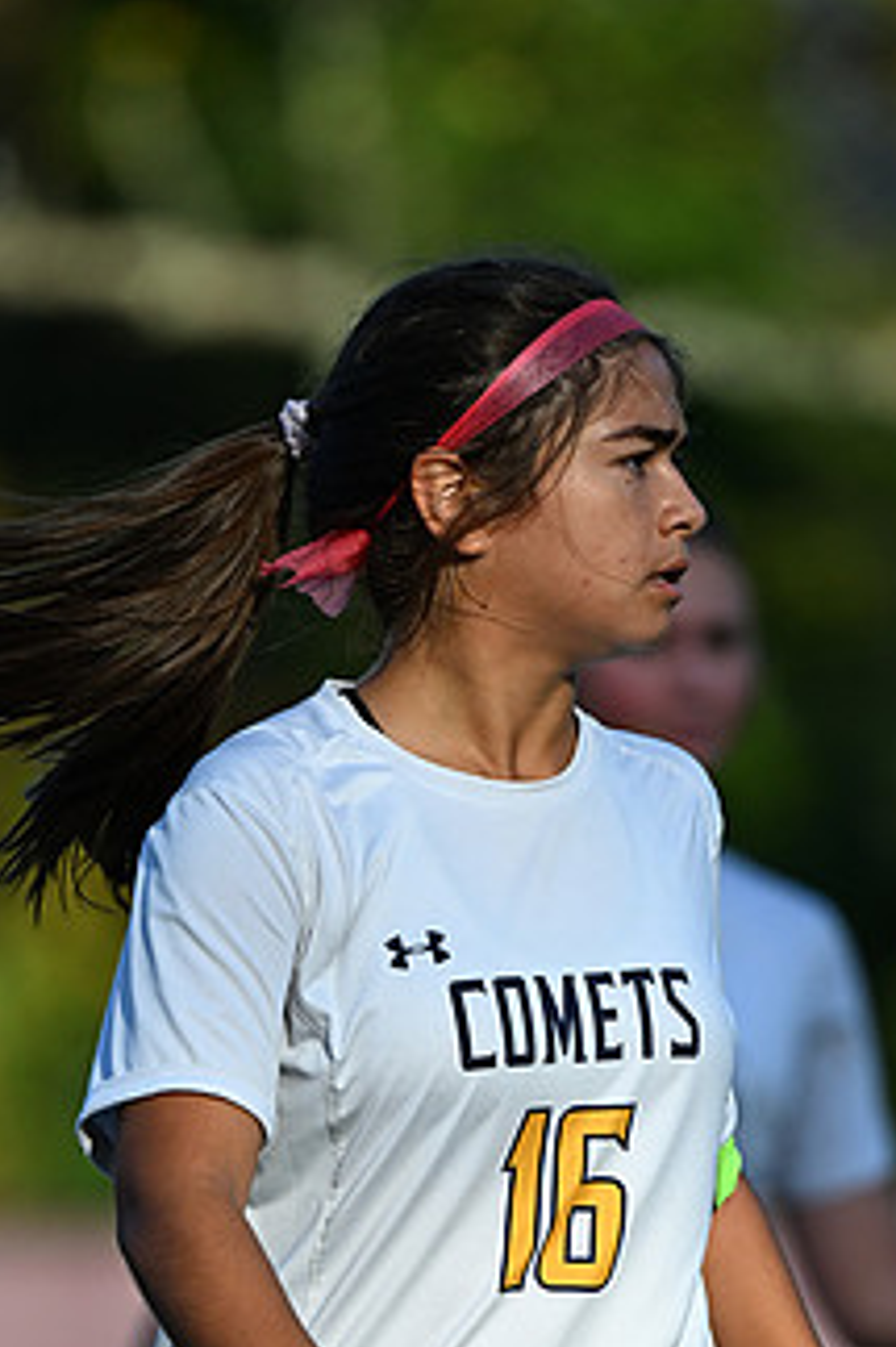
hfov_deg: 1.5
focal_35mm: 899
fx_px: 33596
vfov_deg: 2.3
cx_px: 498
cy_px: 1205
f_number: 5.6
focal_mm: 500
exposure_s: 1/2000
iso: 640
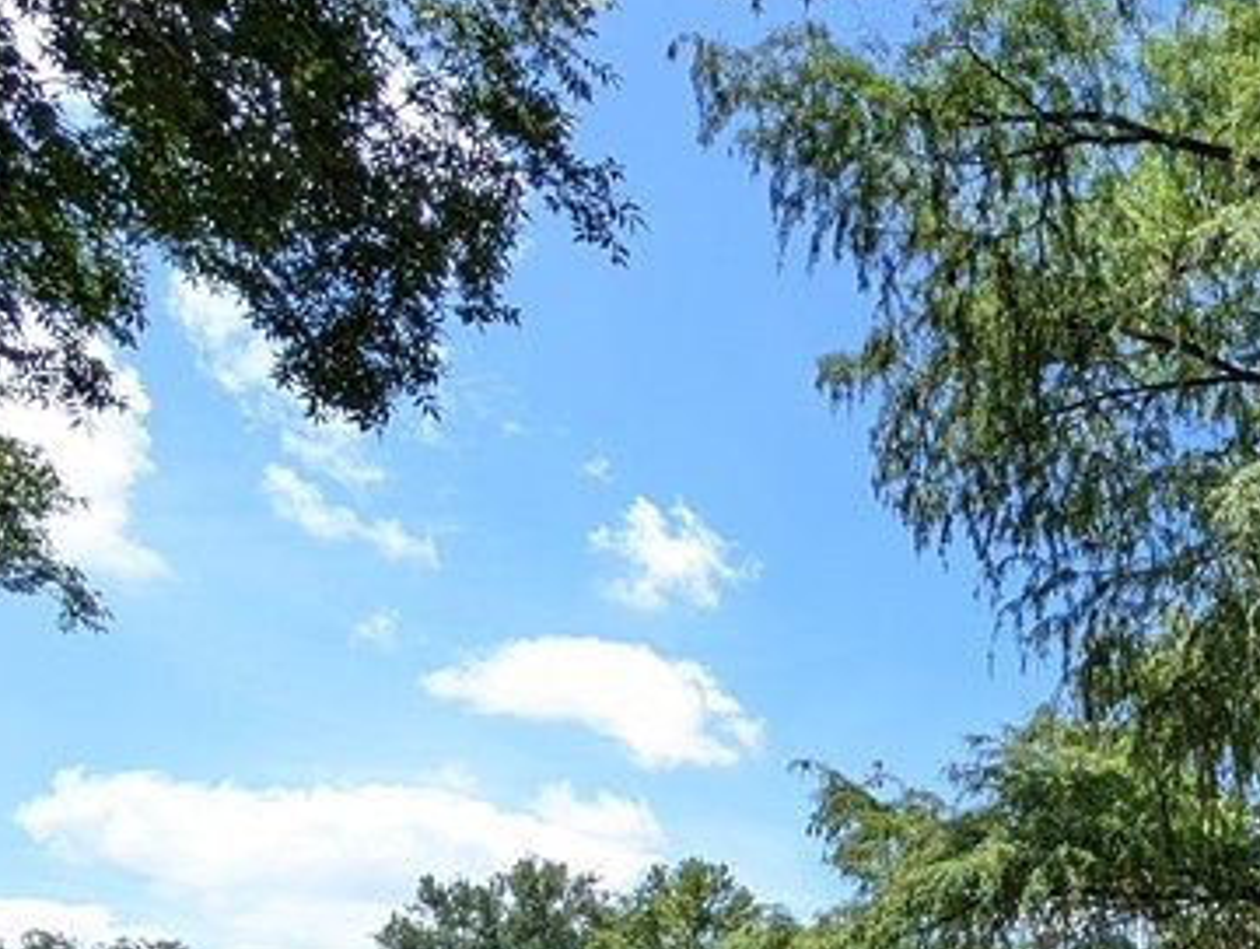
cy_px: 1026
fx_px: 1239
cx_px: 1349
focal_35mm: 34
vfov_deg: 36.1
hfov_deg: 43.3
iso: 48
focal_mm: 2.02
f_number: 1.7
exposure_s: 1/1427
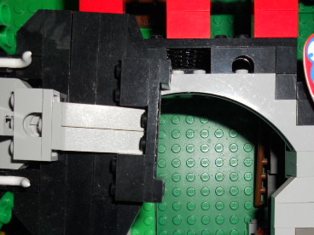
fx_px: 426
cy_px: 185
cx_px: 183
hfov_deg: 40.3
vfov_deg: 30.2
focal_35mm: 47
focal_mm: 4.9
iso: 80
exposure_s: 1/25
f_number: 8
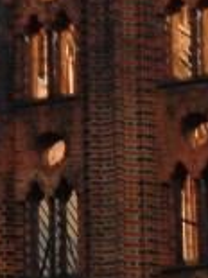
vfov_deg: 4.3
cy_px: -395
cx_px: -134
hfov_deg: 3.3
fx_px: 3602
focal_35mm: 449
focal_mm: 12.13
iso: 64
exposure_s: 1/100
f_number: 3.8
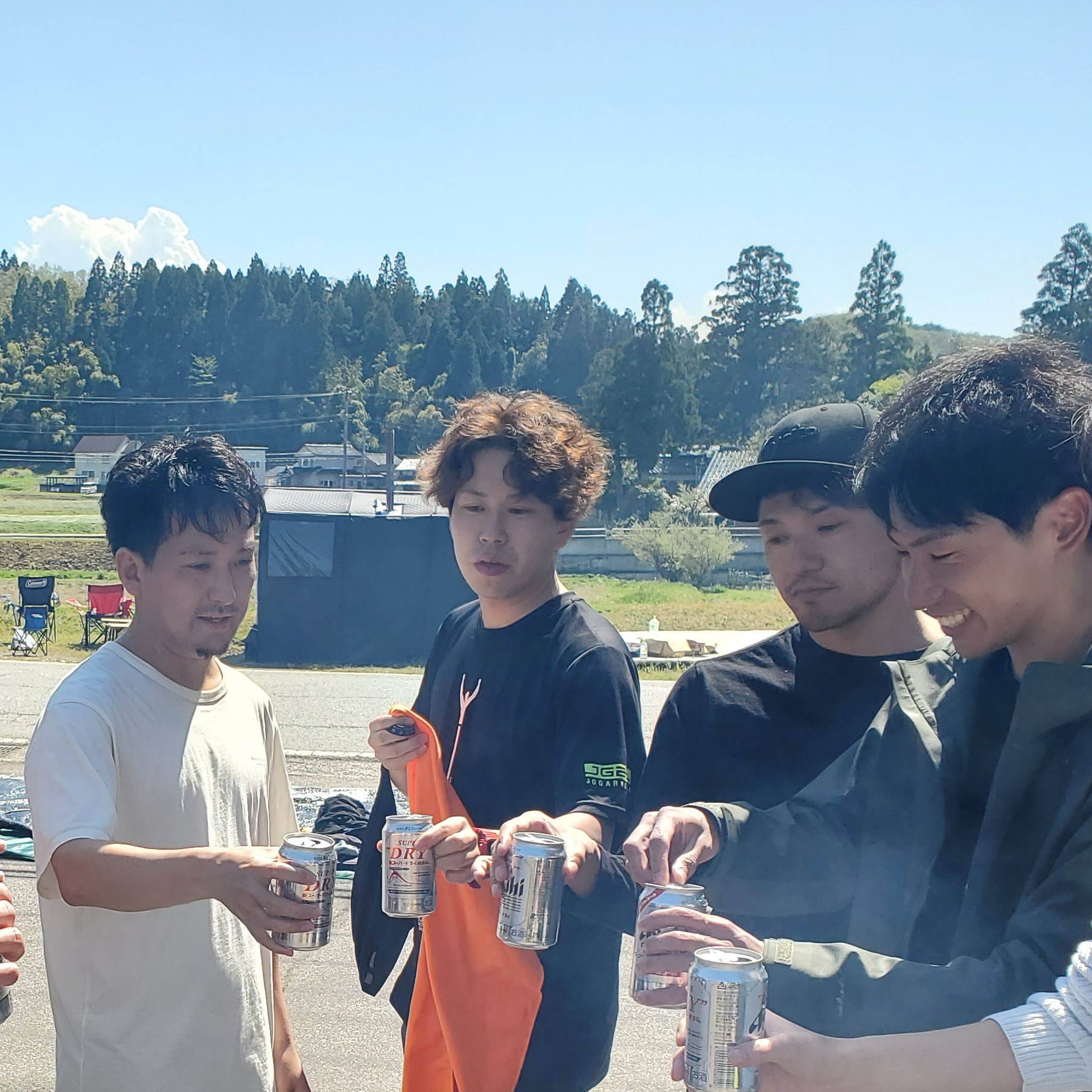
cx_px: 246
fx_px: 1820
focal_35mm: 51
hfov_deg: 32.6
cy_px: 860
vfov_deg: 32.6
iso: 50
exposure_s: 1/866
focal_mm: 4.3
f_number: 2.4
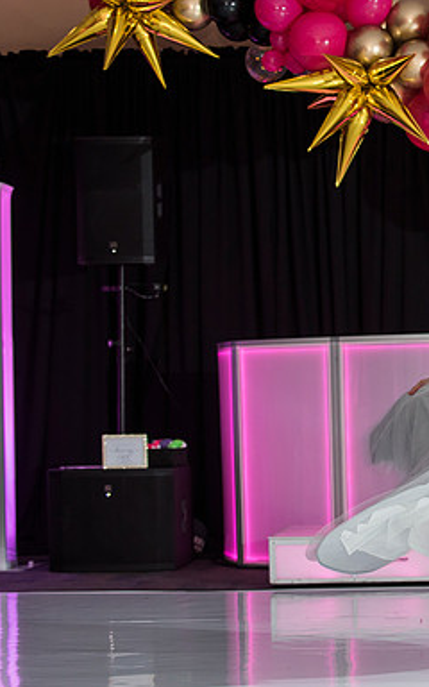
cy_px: 358
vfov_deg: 18.6
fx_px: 2095
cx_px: 489
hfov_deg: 11.5
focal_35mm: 112
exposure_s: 1/80
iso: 800
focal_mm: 70
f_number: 4
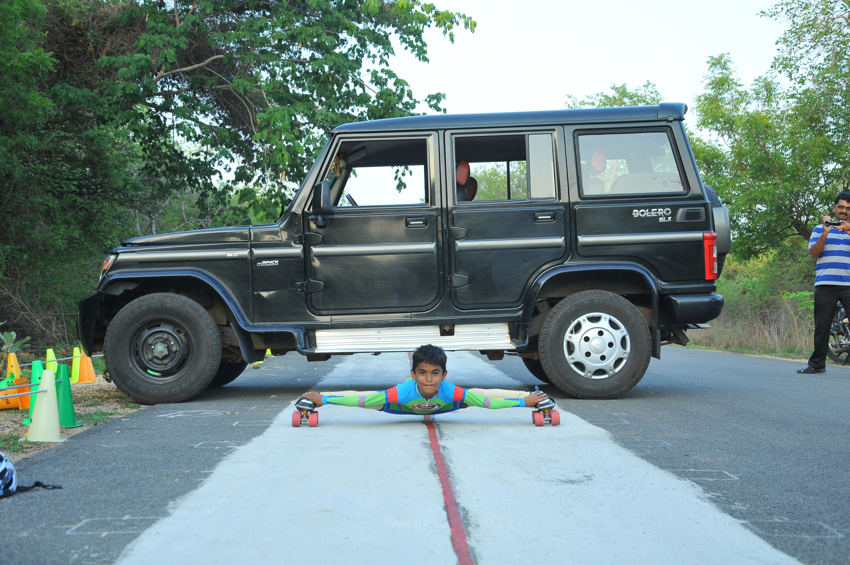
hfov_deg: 38.9
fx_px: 1203
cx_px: 425
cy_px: 282
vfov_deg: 26.4
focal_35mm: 51
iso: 500
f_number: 5
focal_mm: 34
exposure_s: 1/160
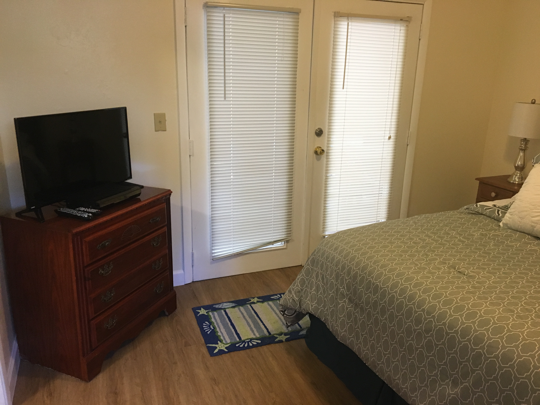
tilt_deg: -17.5
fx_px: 452
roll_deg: -1.1
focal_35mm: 29
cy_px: 202
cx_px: 270
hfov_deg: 61.7
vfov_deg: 48.2
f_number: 2.2
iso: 125
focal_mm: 4.15
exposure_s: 1/30
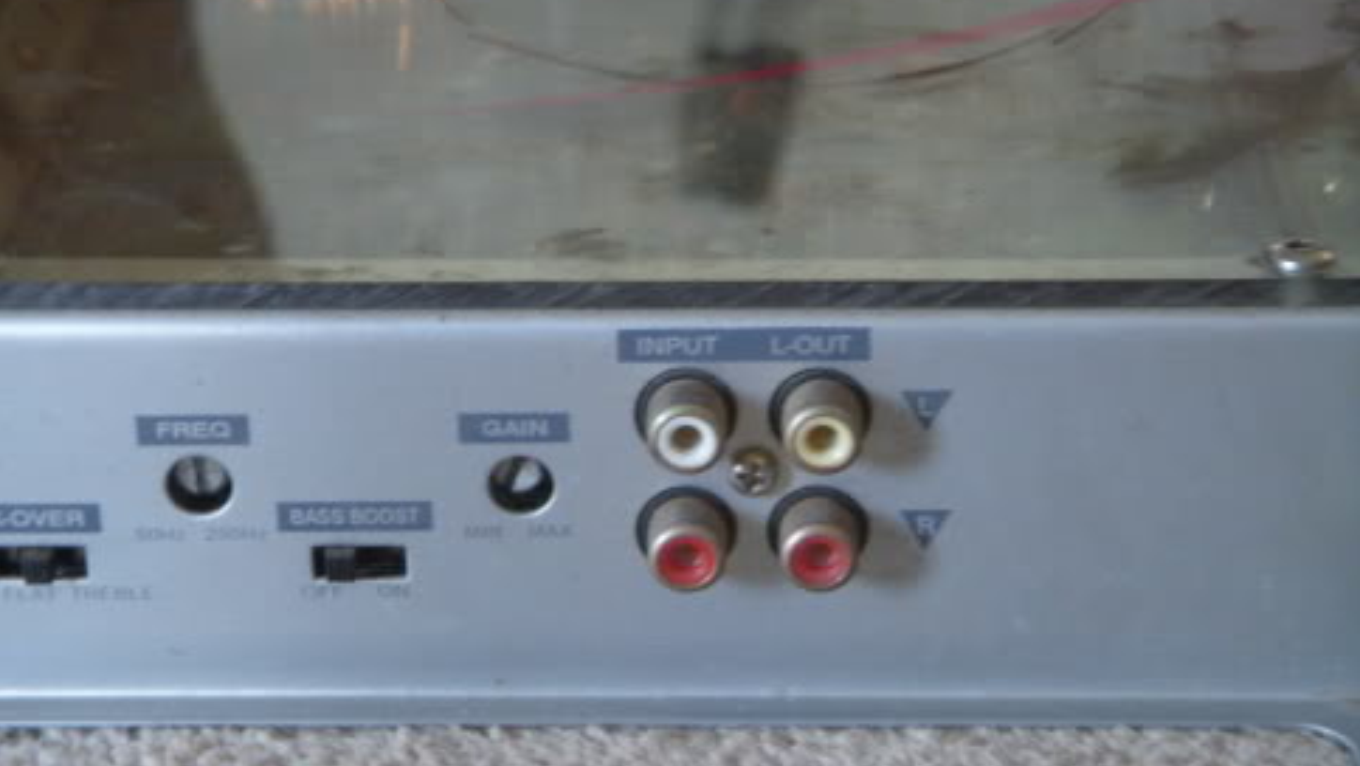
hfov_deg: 17.2
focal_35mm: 125
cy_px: 472
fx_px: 4509
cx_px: 679
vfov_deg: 9.7
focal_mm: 18.9
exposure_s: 1/10
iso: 400
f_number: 4.2
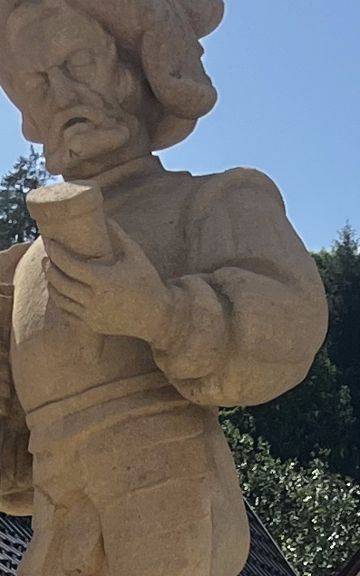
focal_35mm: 175
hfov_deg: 7.5
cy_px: 1231
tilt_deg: +2.8
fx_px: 2747
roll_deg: -0.2
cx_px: -39
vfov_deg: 10.7
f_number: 1.6
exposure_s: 1/3623
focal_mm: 5.1
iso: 50
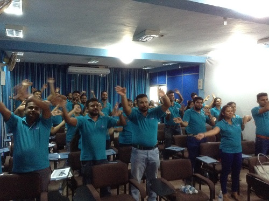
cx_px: 134
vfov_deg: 42.8
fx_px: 256
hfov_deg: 55.4
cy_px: 100
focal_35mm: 33
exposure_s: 1/15
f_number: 2.4
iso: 320
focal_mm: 3.3
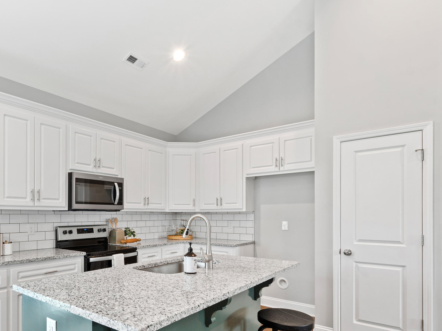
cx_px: 155
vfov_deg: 59.8
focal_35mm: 22
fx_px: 281
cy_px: 219
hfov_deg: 74.5
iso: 100
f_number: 8
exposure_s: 1/2
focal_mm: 10
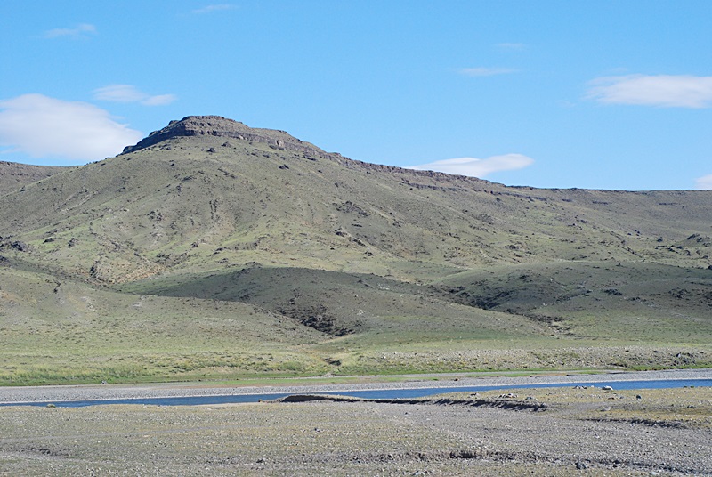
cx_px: 356
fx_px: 1486
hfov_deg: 27.0
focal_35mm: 75
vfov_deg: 18.2
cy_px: 238
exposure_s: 1/2000
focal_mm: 50
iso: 400
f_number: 5.6
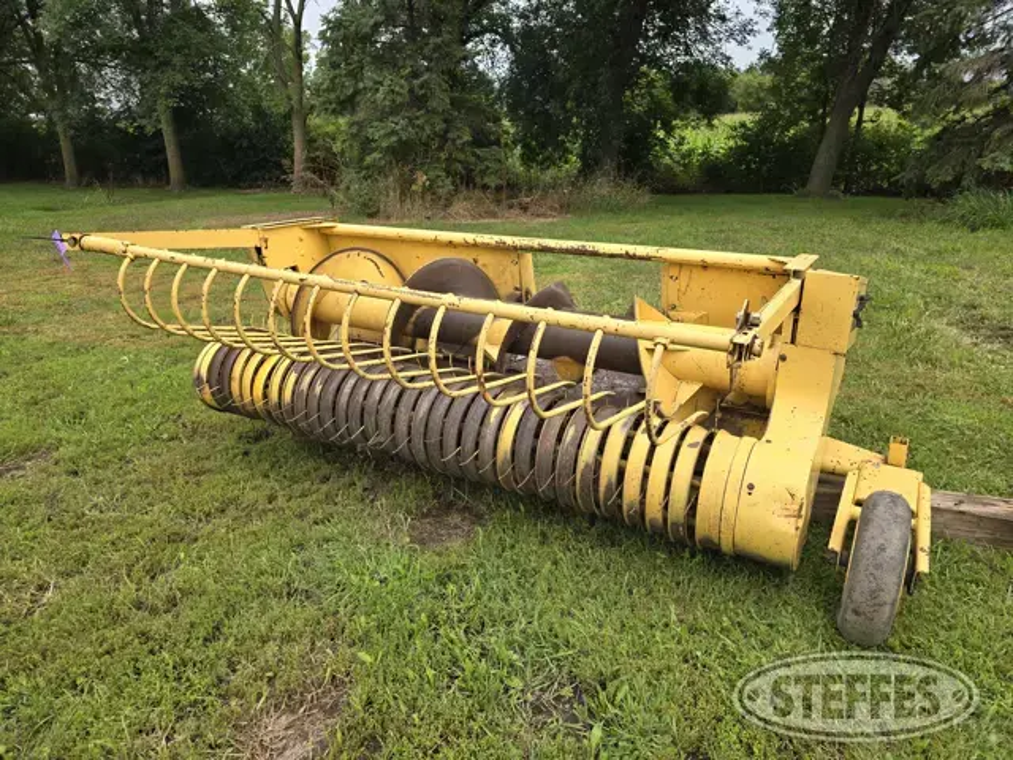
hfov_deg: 73.9
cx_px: 506
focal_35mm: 23
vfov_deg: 58.9
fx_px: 673
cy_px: 380
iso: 12
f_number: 1.7
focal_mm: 6.3
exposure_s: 1/186
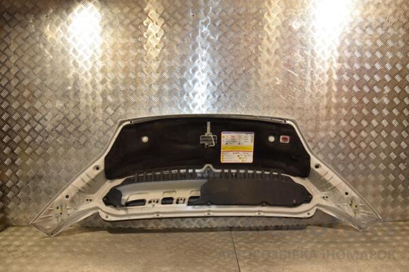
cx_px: 204
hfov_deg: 67.4
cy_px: 136
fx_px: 307
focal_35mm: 27
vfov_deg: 47.9
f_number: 5
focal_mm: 18
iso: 800
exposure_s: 1/200
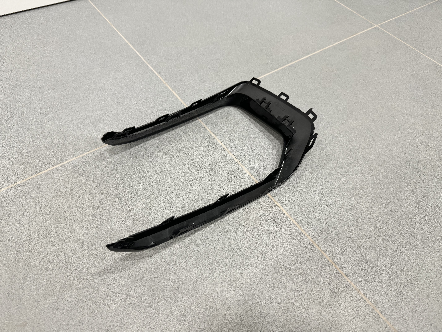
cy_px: 166
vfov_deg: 56.8
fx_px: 306
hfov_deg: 71.6
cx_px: 221
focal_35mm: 24
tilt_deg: -53.4
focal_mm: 6.76
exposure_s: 1/100
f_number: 1.78
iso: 80
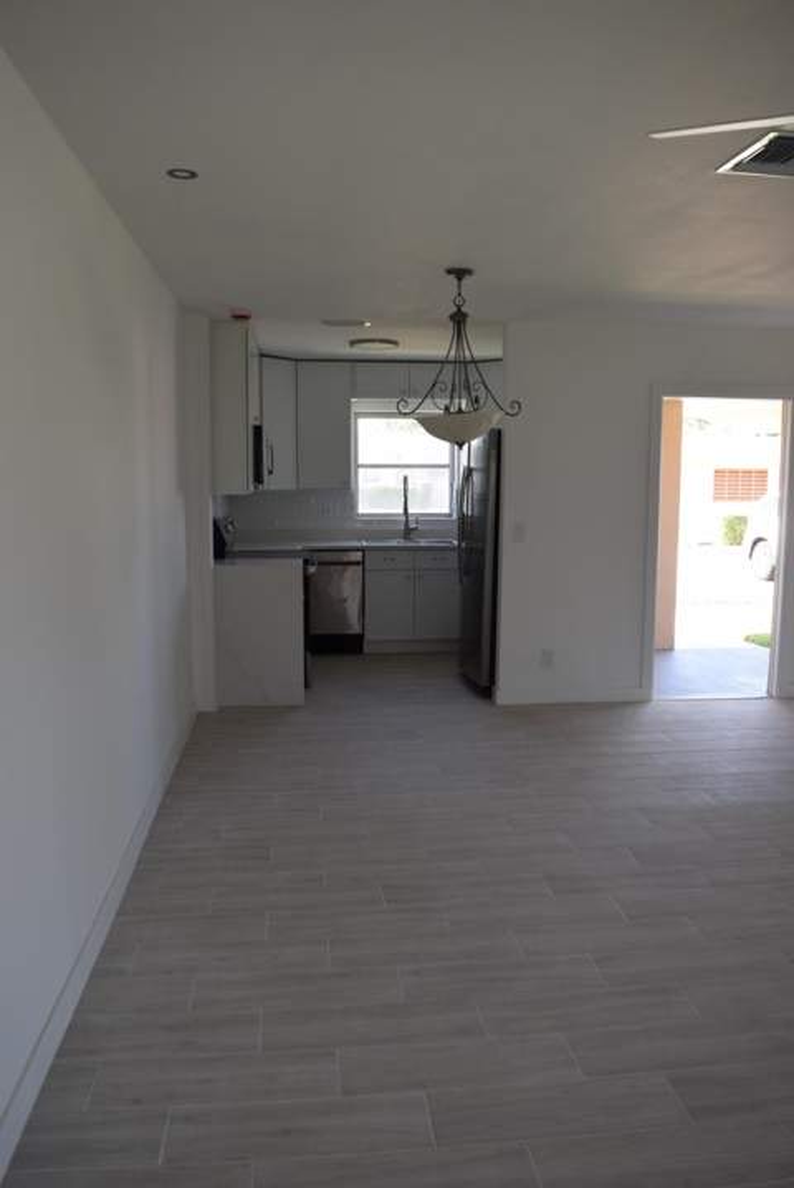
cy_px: 594
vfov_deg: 67.3
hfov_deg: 48.0
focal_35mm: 27
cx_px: 397
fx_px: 891
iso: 400
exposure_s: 1/100
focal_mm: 18
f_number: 5
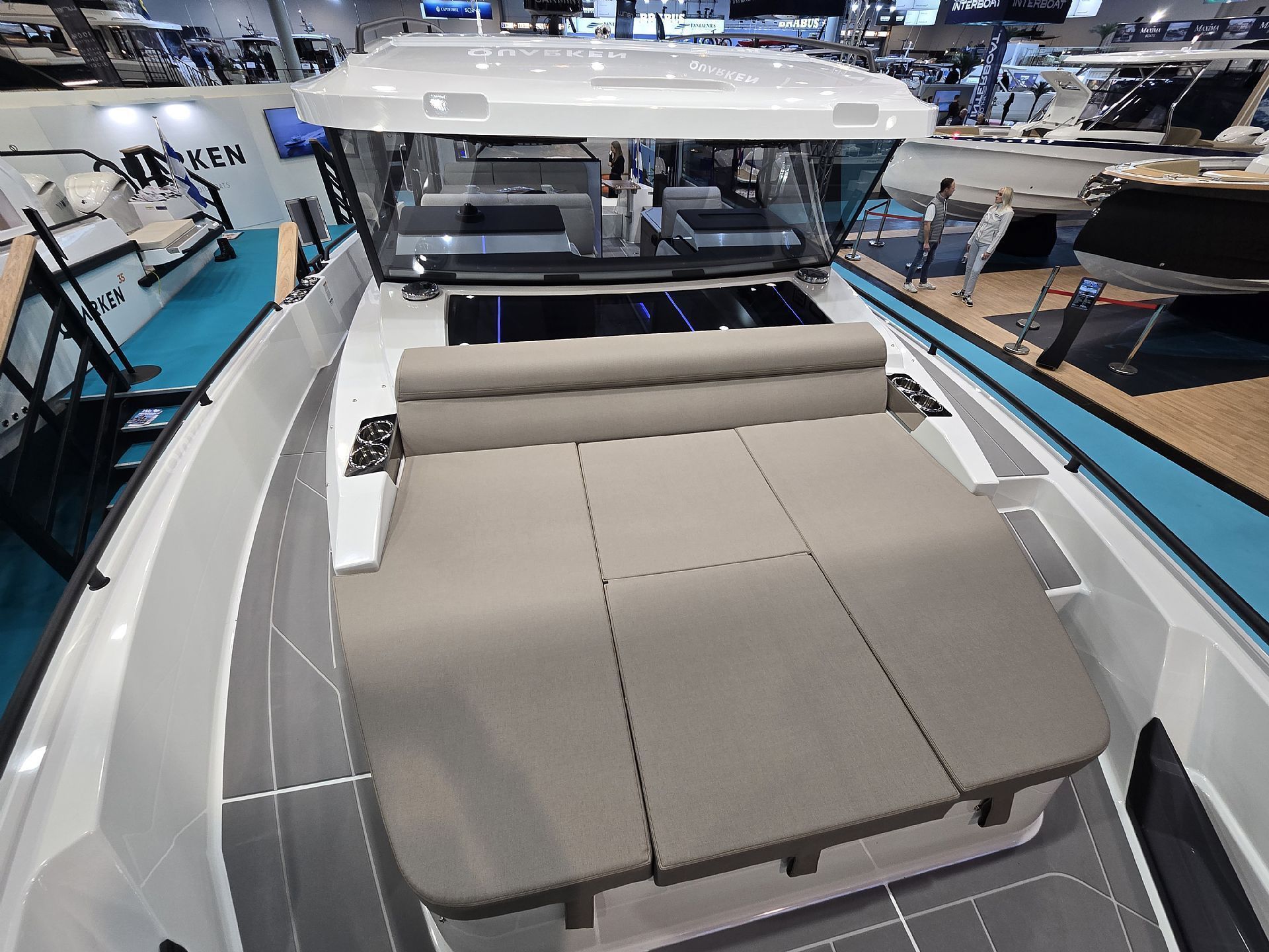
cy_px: 476
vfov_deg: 89.9
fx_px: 477
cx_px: 634
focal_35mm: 13
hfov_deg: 106.2
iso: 64
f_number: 2.2
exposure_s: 1/100
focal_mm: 2.2
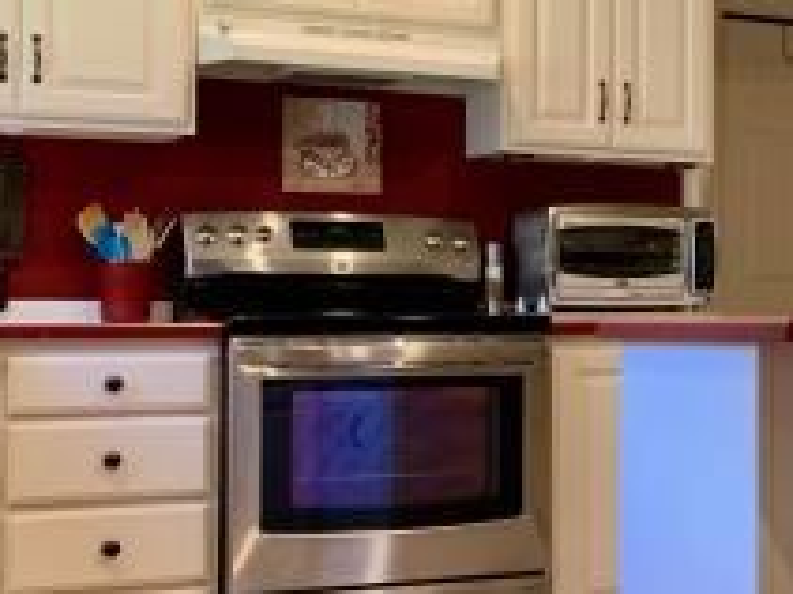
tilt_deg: +0.1
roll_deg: -0.9
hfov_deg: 22.1
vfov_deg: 18.6
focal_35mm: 79
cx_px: 1045
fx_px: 1809
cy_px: 297
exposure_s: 1/60
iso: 160
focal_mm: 4.25
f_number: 1.8
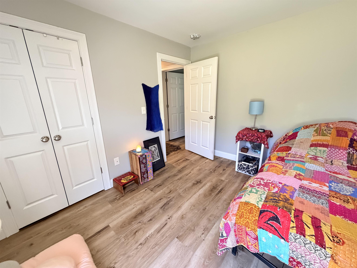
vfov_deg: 85.7
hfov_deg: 102.1
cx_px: 178
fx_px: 144
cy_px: 134
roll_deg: +1.8
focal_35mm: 14
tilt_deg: -15.1
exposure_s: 1/60
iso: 640
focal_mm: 2.22
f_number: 2.2
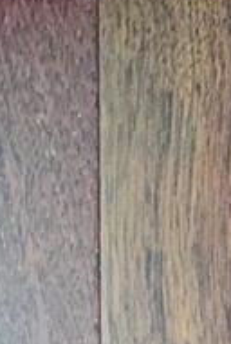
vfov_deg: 15.1
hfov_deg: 11.1
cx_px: 307
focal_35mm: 121
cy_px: -229
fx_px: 1160
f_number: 2.2
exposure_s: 1/24
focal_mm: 4.15
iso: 200
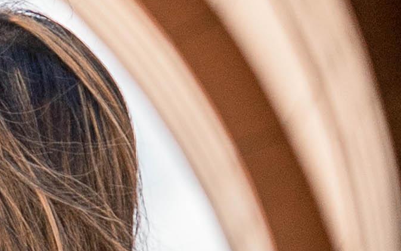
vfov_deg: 2.2
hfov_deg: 3.6
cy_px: 258
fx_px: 6417
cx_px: -274
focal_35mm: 587
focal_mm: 50
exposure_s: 1/800
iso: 250
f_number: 3.5
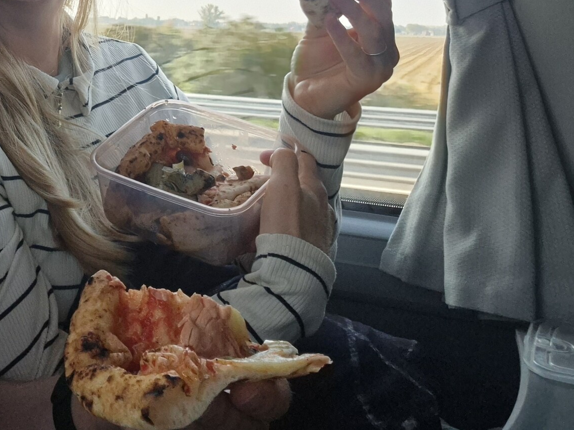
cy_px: -43
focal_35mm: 56
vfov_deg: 24.4
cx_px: -6
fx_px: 928
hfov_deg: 31.6
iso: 160
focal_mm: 3.3
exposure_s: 1/100
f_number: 2.2
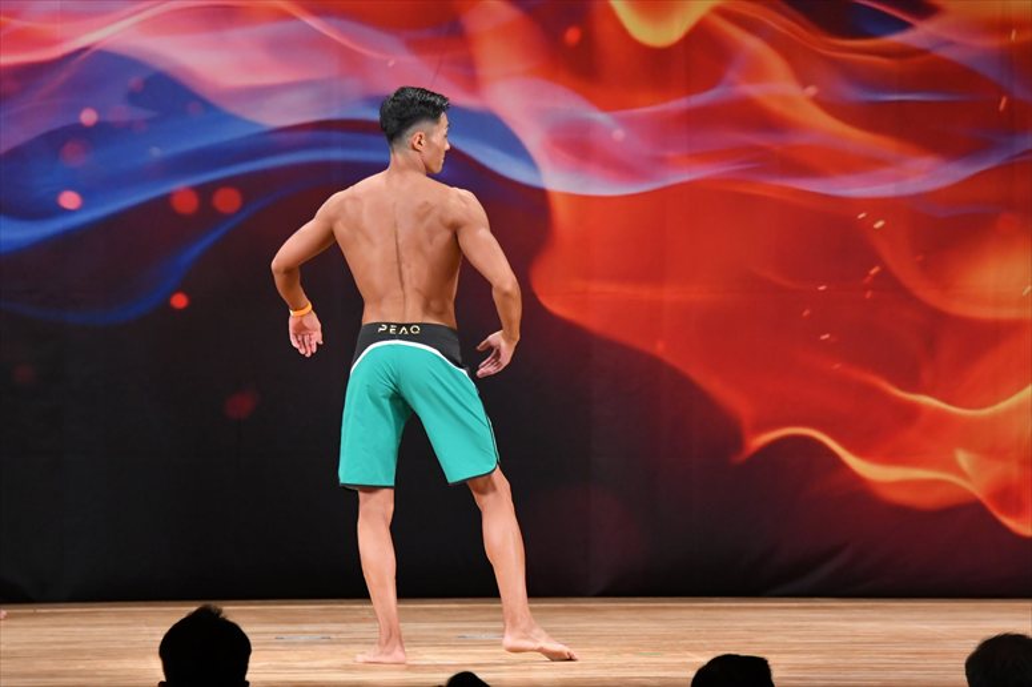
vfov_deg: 6.1
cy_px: 344
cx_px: 516
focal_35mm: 225
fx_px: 6447
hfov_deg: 9.2
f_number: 5.6
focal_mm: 150
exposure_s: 1/400
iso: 3600
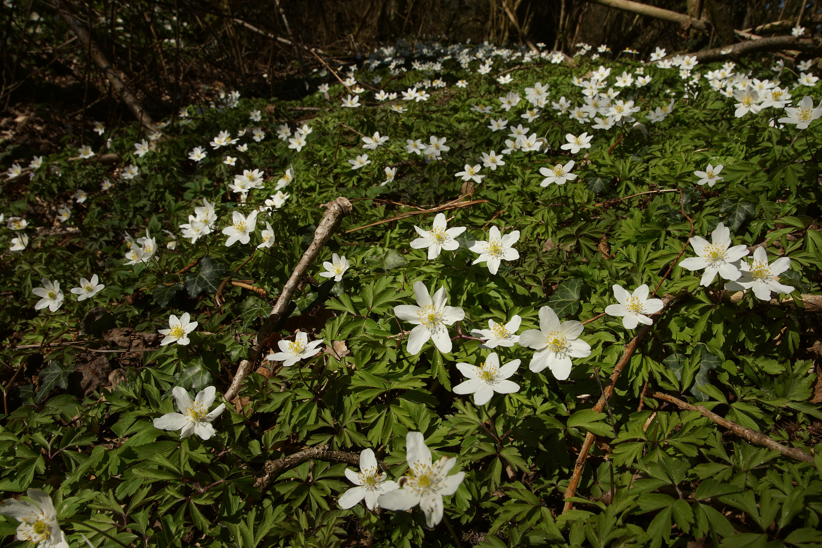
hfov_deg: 57.2
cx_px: 411
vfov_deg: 40.0
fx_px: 753
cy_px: 274
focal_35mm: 33
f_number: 16
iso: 200
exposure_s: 1/160
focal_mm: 22
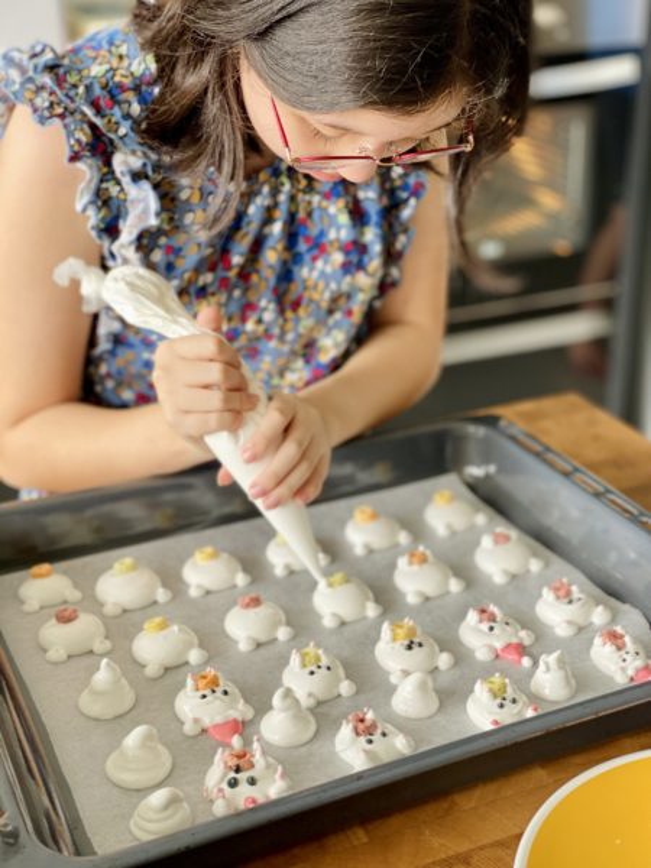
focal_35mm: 52
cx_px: 326
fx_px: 1304
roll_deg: +1.2
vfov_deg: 36.8
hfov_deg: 28.0
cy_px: 434
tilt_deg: -23.8
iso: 125
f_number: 2
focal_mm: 6
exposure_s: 1/122
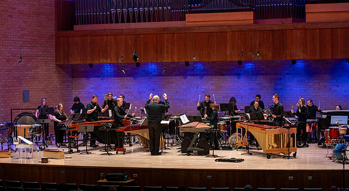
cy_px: 78
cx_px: 160
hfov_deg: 26.7
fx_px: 735
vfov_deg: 14.8
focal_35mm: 80
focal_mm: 70
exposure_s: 1/320
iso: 1600
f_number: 2.8
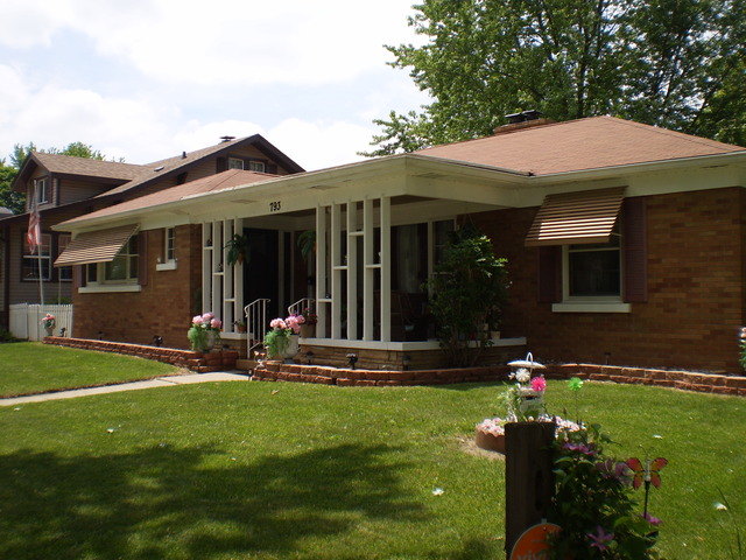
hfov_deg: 51.4
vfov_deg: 39.7
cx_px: 373
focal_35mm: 36
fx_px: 776
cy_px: 280
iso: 64
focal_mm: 6.3
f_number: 4.6
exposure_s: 1/500
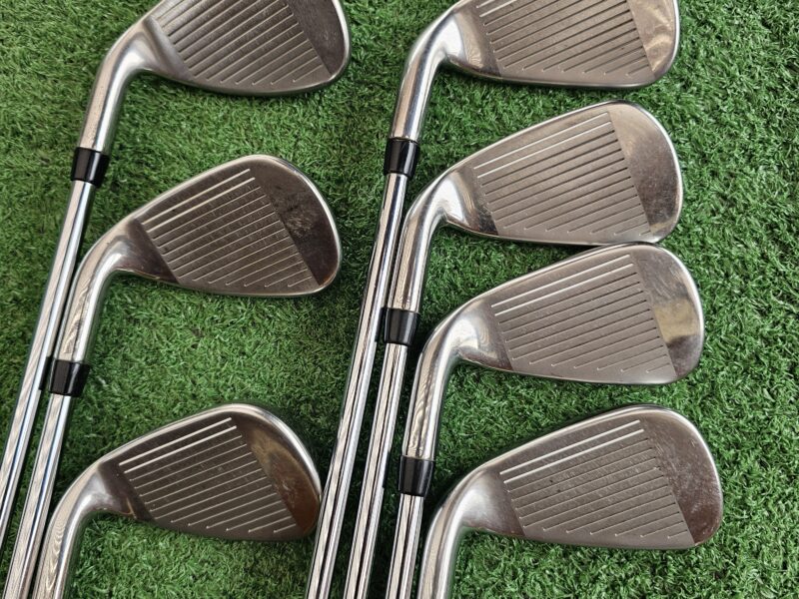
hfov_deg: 73.9
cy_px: 300
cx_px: 400
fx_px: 531
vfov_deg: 58.9
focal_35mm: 23
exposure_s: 1/100
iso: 12
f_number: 1.7
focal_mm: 6.3
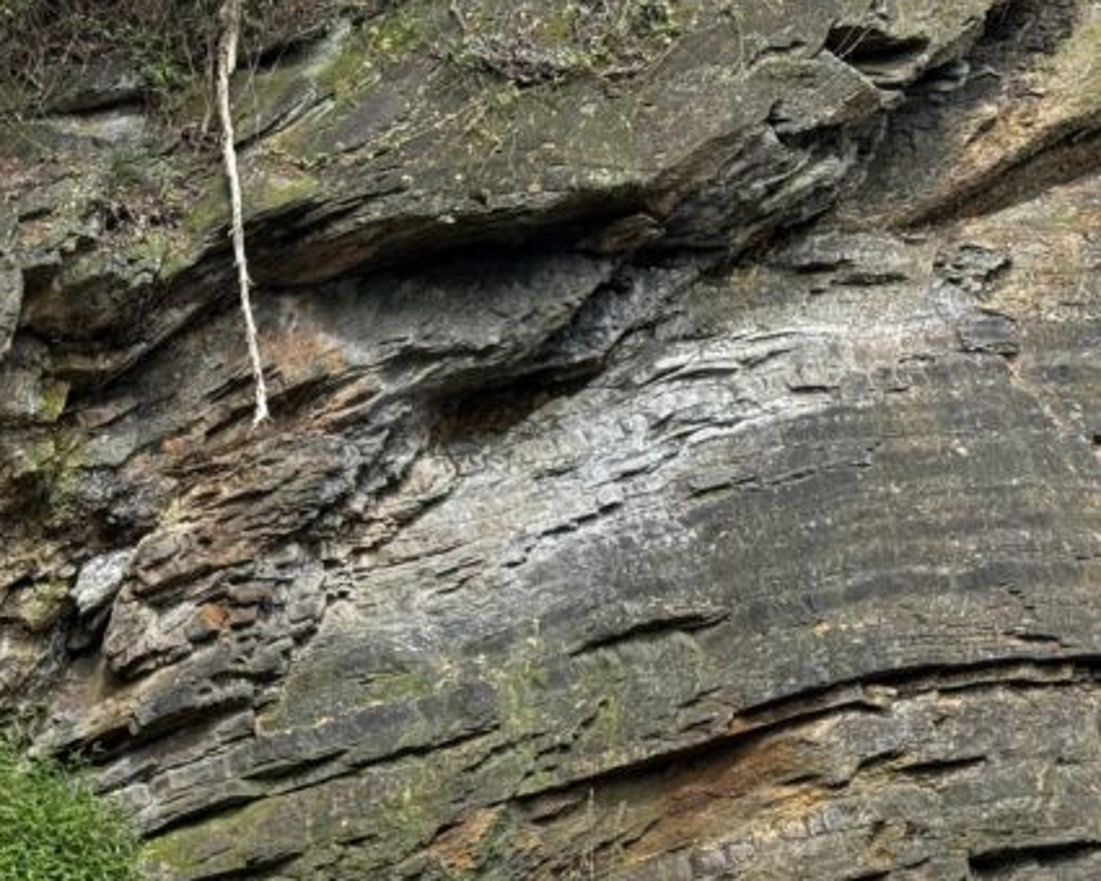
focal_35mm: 113
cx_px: -16
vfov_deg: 13.6
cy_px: 425
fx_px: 3682
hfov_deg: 16.6
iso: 64
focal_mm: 6.76
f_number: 1.78
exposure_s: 1/812
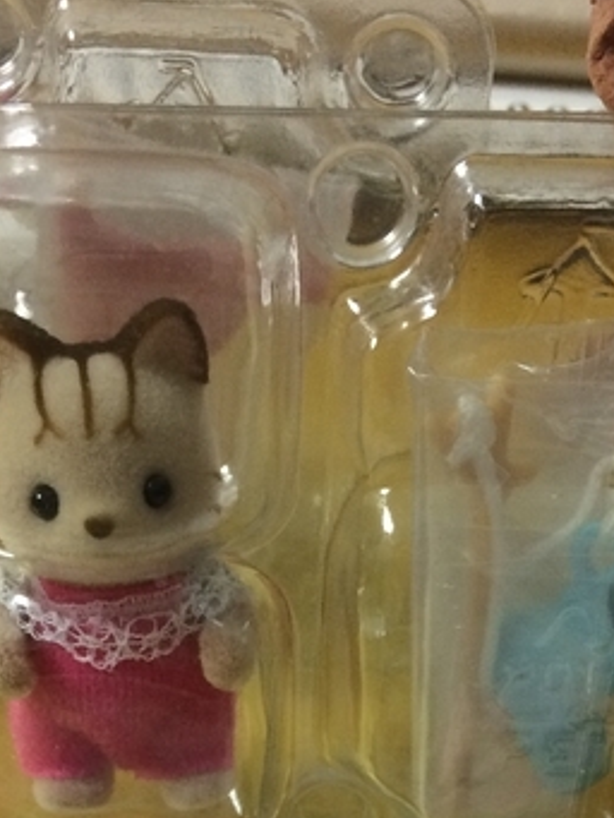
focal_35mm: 68
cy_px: 878
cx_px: 276
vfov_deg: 26.5
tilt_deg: -47.8
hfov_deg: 21.6
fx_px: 1607
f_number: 2.2
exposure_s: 1/33
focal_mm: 4.15
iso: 200
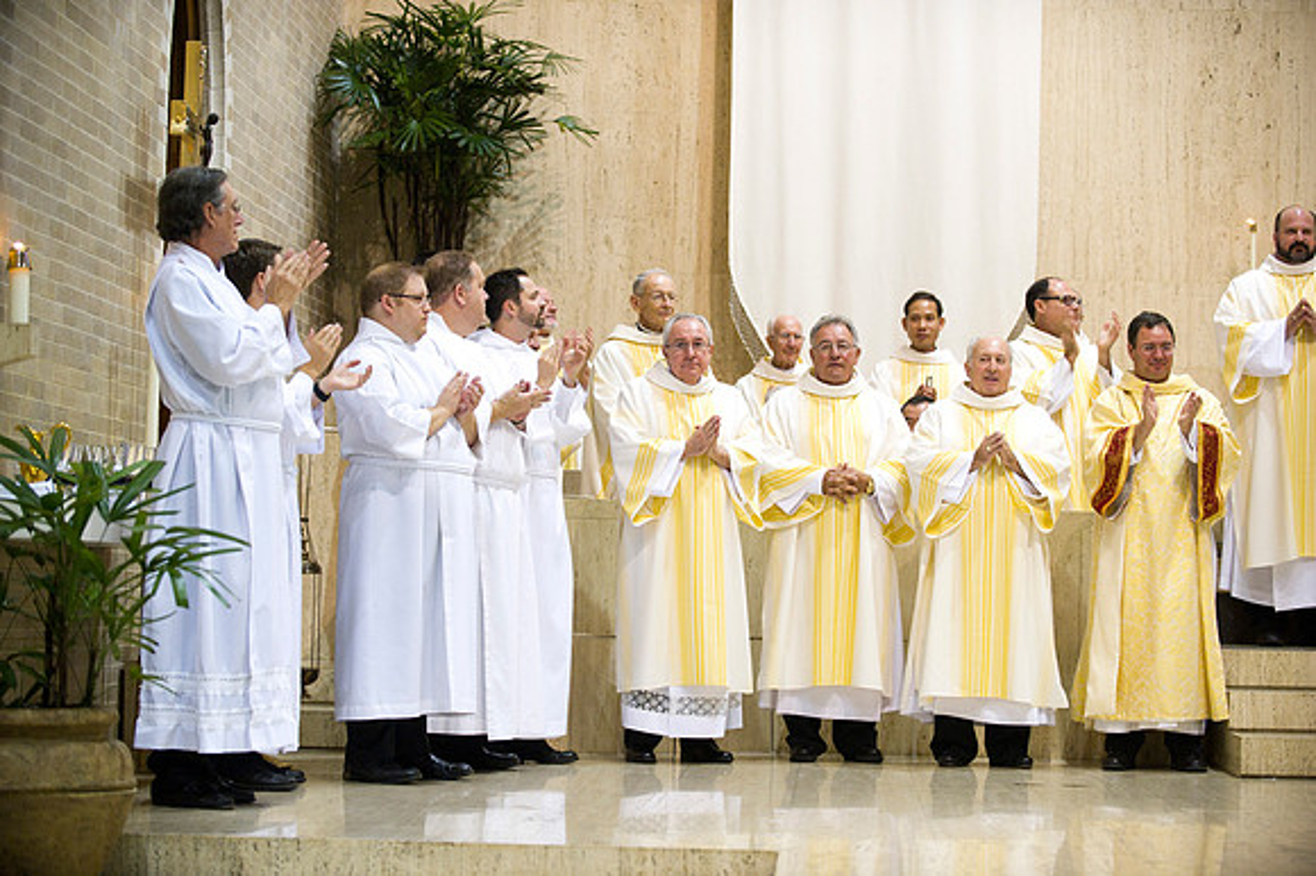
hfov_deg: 21.5
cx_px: 658
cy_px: 438
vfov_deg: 14.4
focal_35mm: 95
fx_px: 3471
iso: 2000
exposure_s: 1/160
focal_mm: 95
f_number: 2.8
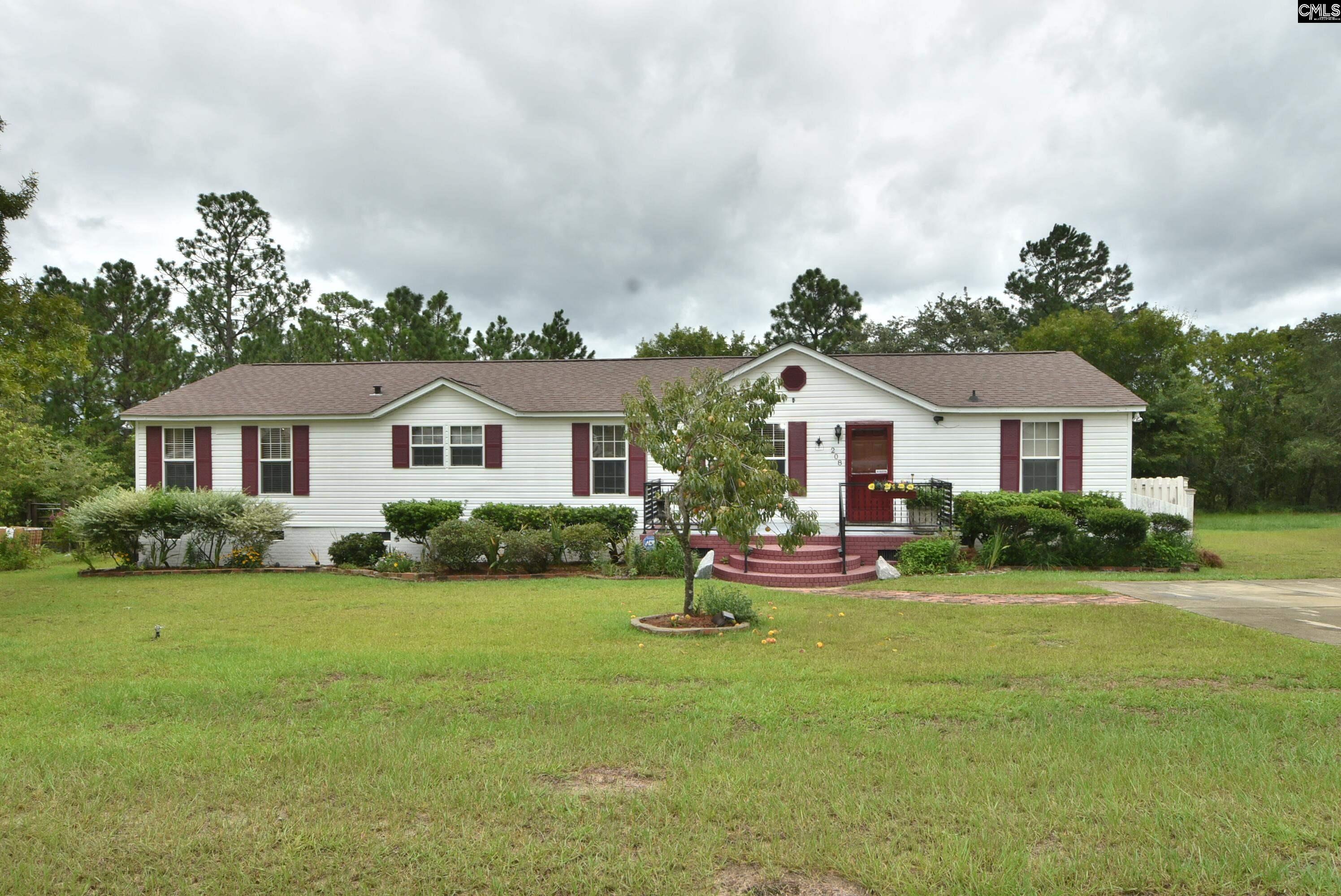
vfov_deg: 56.2
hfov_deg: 77.3
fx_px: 839
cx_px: 670
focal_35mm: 22
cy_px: 448
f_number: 11
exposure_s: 1/200
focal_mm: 15
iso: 100
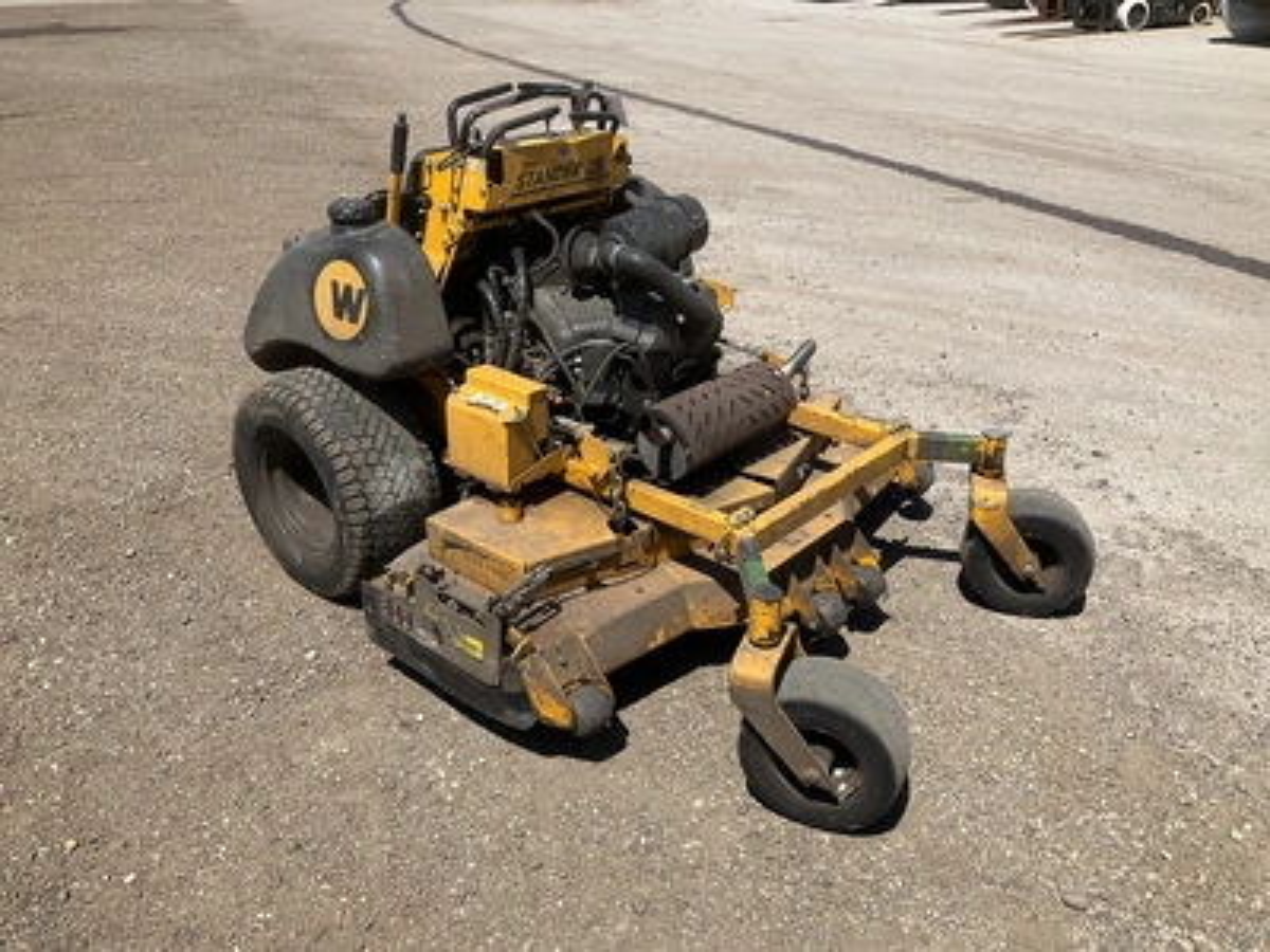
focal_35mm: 29
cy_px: 476
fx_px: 1064
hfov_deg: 61.7
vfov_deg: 48.2
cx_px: 635
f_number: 1.8
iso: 25
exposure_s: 1/1984
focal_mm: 3
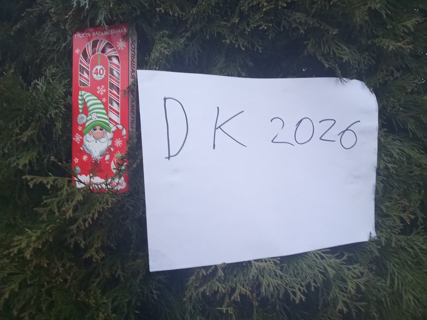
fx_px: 345
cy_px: 160
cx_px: 214
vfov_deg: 49.7
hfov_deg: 63.4
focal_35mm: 28
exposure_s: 1/25
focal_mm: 2.78
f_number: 2
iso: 640
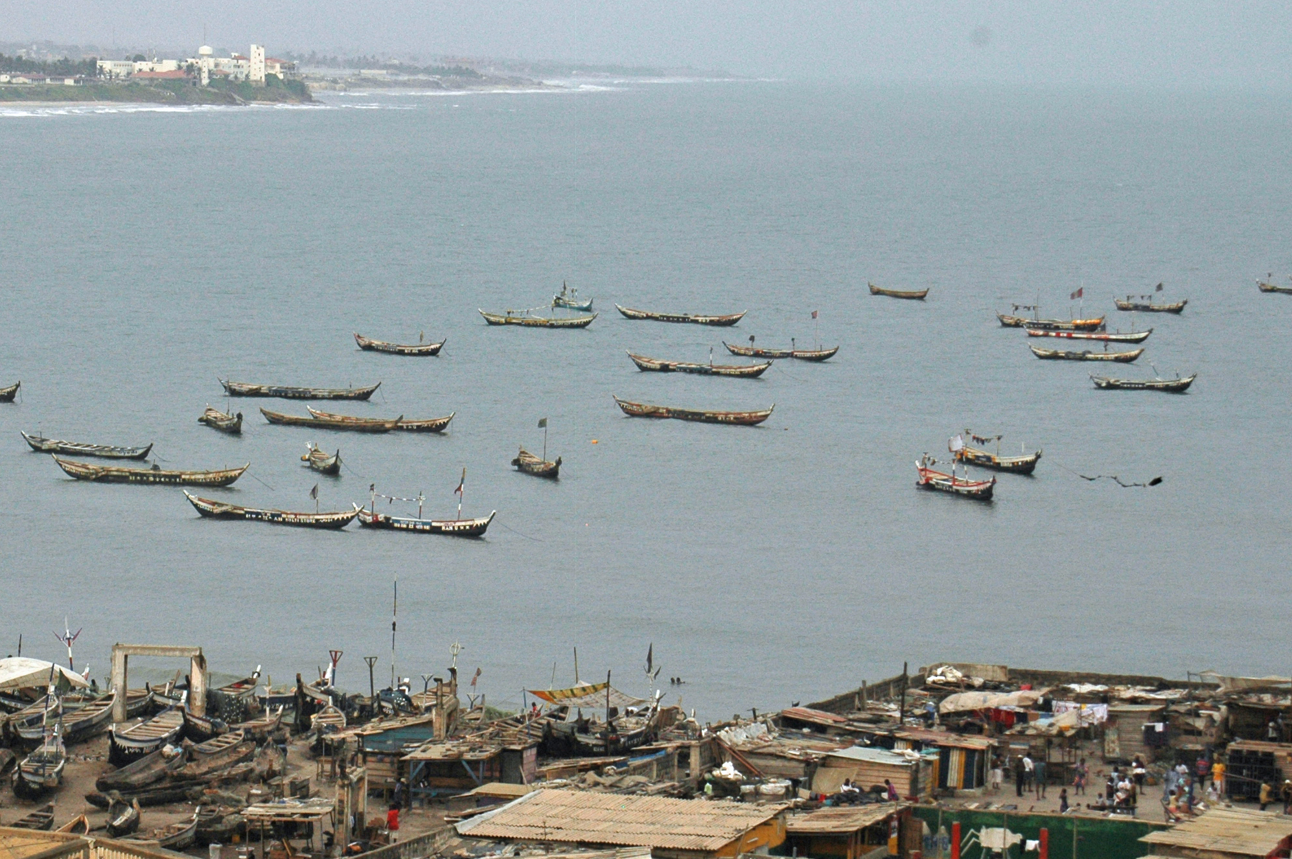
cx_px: 448
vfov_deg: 7.6
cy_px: 366
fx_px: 6490
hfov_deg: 11.4
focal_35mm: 181
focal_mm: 80
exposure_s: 1/250
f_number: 8
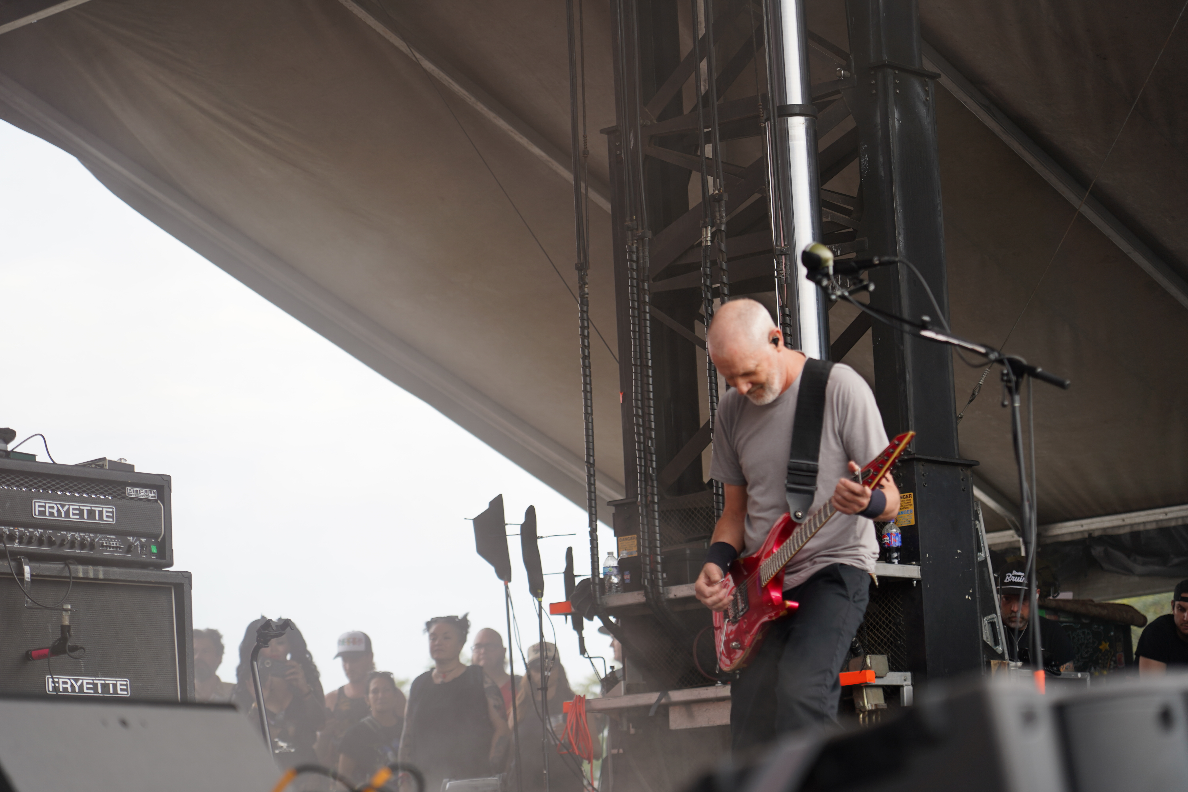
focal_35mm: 105
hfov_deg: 19.5
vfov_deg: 13.0
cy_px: 396
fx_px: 3465
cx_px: 594
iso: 100
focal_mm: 105
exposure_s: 1/125
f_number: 4
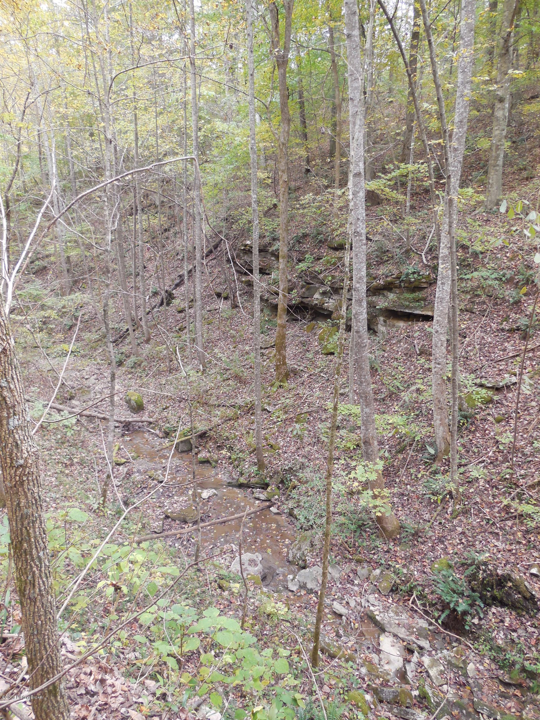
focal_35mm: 25
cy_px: 360
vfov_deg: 69.4
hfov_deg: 54.9
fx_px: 520
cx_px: 270
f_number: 3.1
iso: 125
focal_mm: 4.5
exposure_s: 1/30
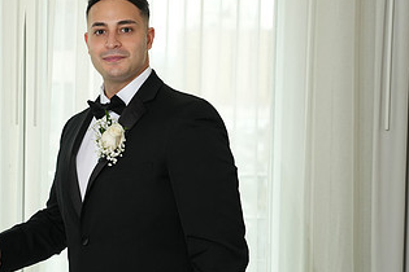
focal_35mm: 94
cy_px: 121
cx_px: 42
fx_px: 1068
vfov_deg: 14.5
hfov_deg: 21.2
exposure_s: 1/200
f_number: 4
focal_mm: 51
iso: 800
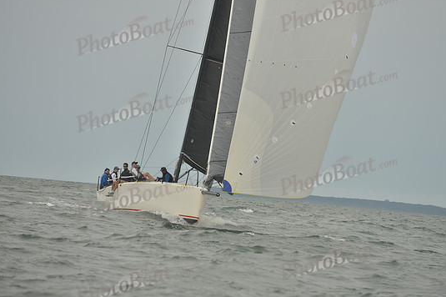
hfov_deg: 9.5
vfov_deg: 6.3
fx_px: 2687
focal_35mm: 217
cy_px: 142
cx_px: 238
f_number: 5.6
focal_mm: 200
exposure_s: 1/1250
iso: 400
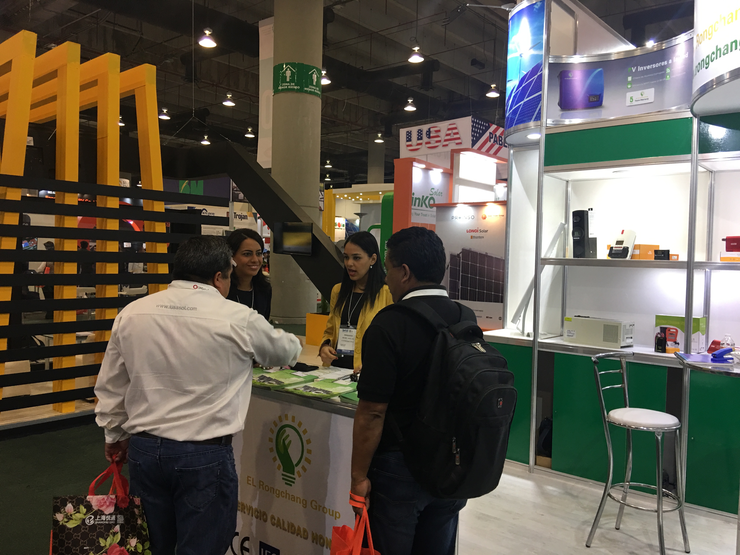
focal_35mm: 29
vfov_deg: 48.2
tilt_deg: -0.3
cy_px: 278
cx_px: 370
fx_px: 620
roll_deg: -1.6
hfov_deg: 61.7
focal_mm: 4.15
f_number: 2.2
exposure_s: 1/15
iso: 40
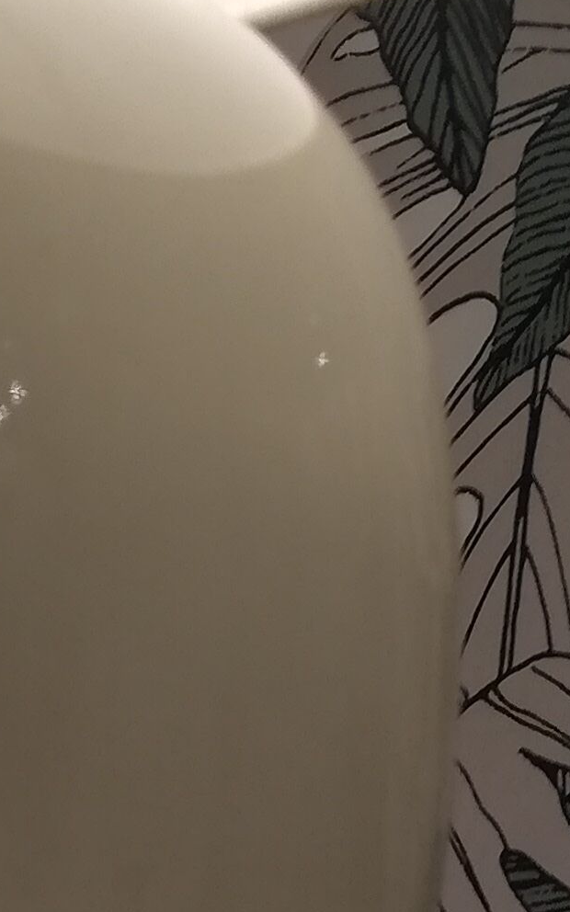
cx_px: -42
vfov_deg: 15.1
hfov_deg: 10.1
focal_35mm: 128
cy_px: 1356
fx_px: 3181
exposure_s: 1/50
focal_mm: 3.81
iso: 64
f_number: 2.2
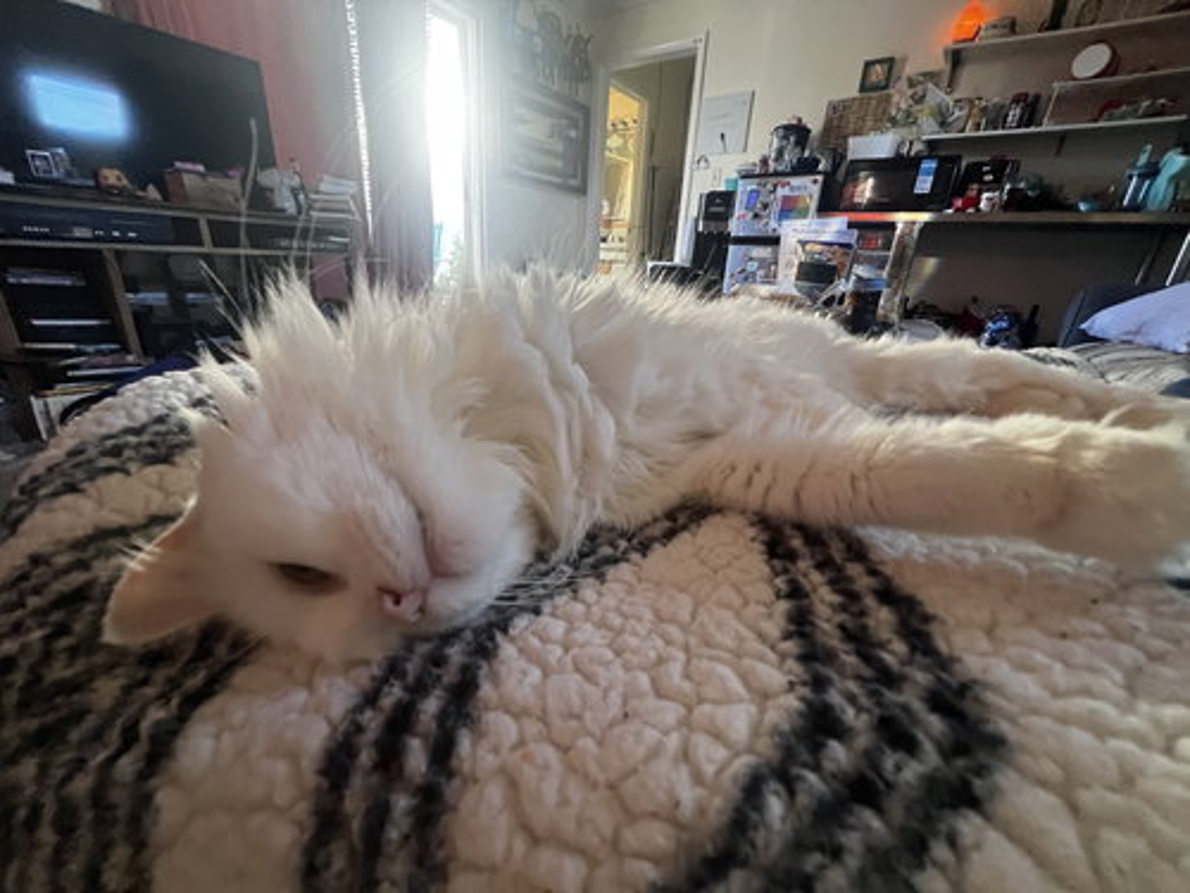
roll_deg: -3.2
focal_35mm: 13
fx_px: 447
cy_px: 446
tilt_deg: -20.4
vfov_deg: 89.9
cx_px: 595
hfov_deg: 106.2
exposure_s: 1/60
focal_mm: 1.57
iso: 320
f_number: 1.8
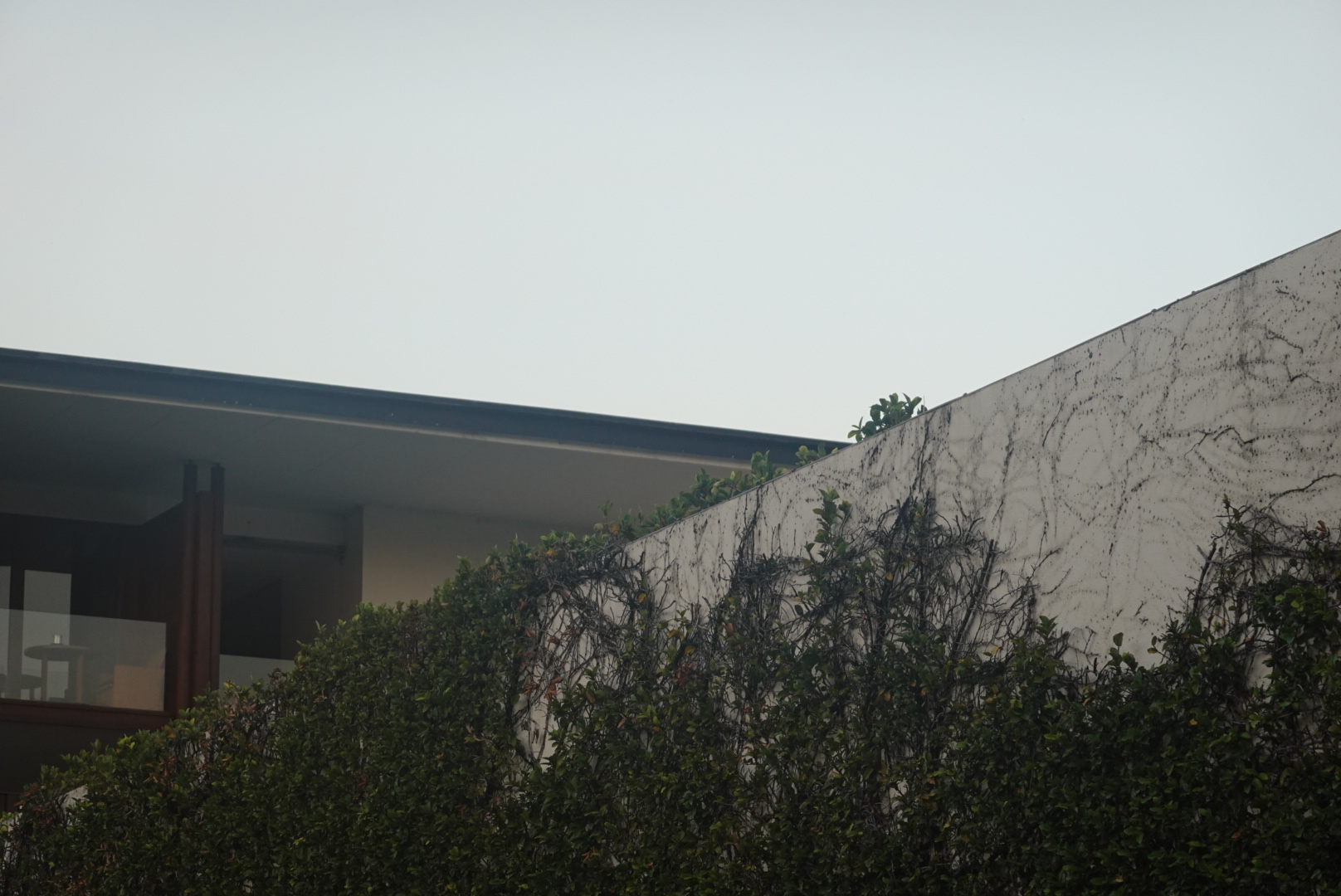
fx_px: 4622
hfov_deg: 16.5
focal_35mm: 124
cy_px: 448
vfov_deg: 11.1
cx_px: 670
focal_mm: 45.23
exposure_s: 1/125
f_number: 4.5
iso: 320
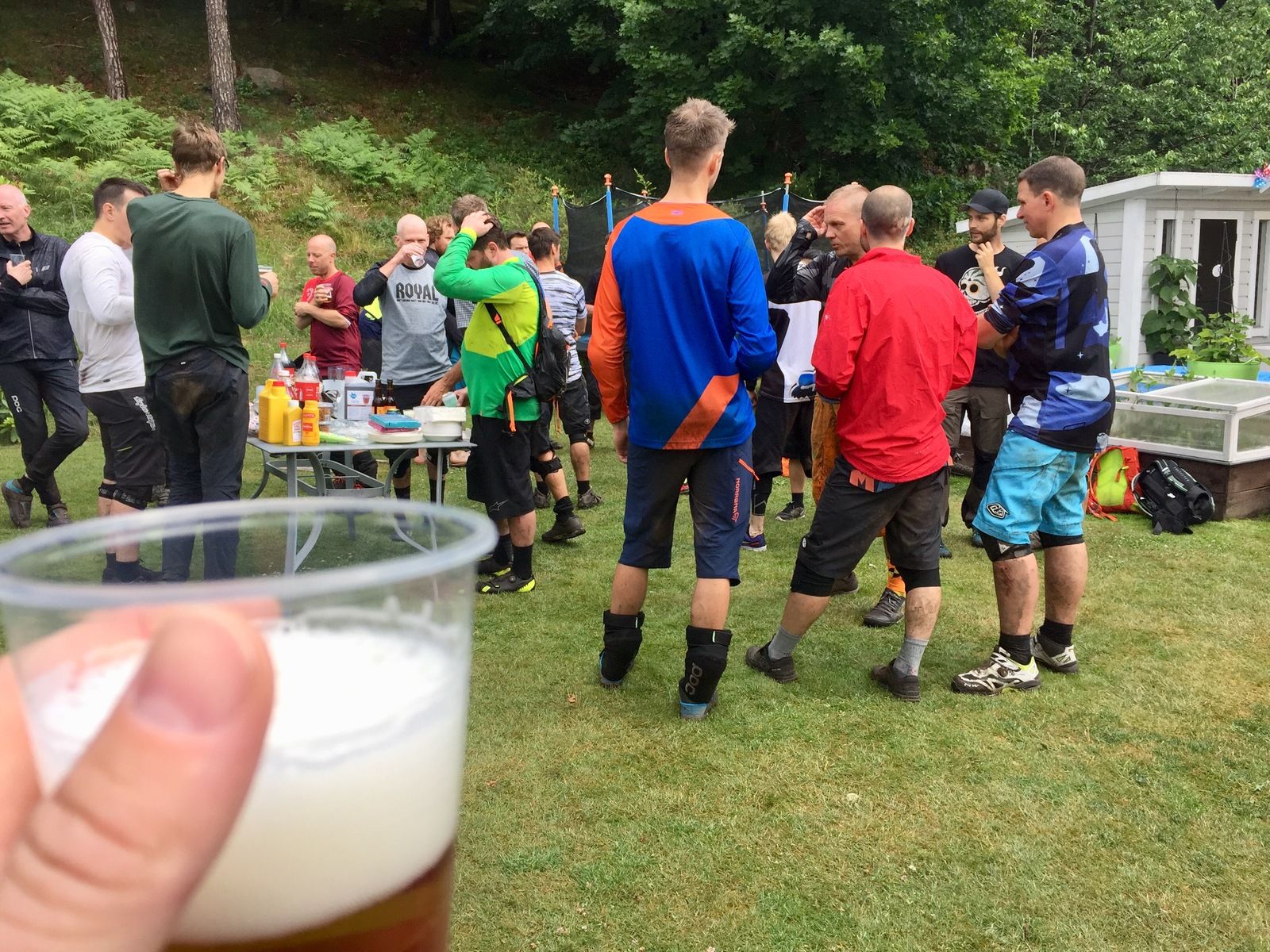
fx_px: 1064
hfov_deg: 61.7
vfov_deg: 48.2
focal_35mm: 29
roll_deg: +0.8
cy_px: 476
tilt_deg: -9.3
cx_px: 635
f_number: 2.2
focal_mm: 4.15
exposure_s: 1/694
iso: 32
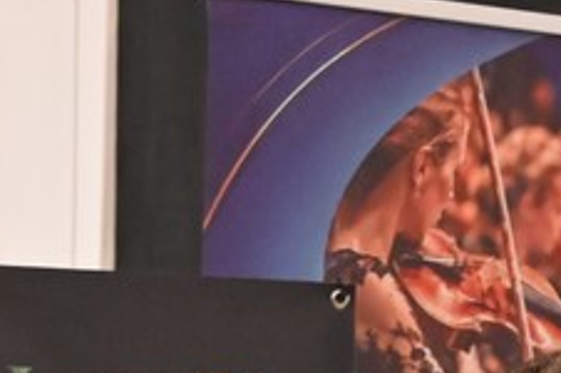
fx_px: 3696
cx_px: 171
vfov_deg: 5.5
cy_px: 956
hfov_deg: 8.7
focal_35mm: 238
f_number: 4
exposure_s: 1/125
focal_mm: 33.5
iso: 6400
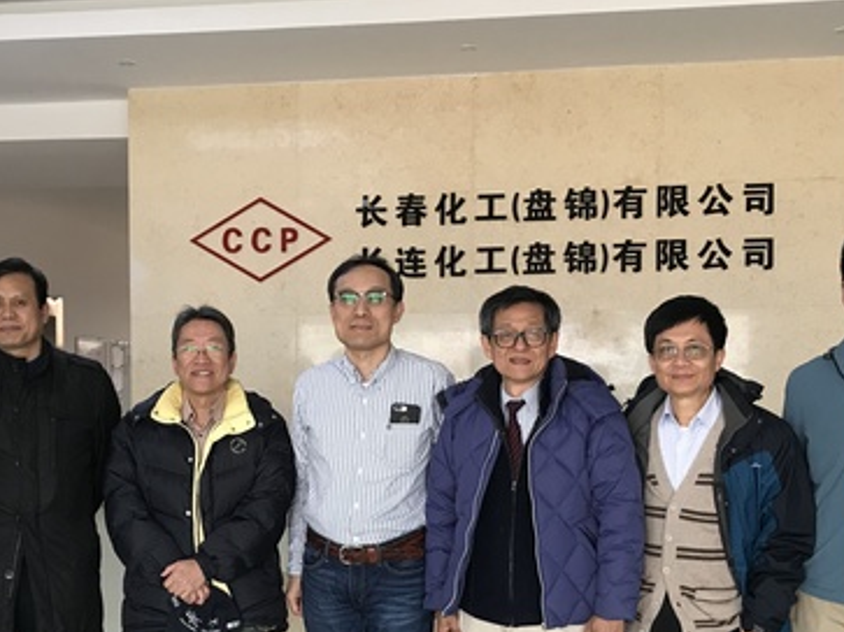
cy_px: 459
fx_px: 1316
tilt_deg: -2.8
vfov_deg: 26.7
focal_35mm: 54
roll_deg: -0.2
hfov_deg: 35.3
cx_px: 307
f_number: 1.8
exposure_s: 1/33
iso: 25
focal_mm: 3.99
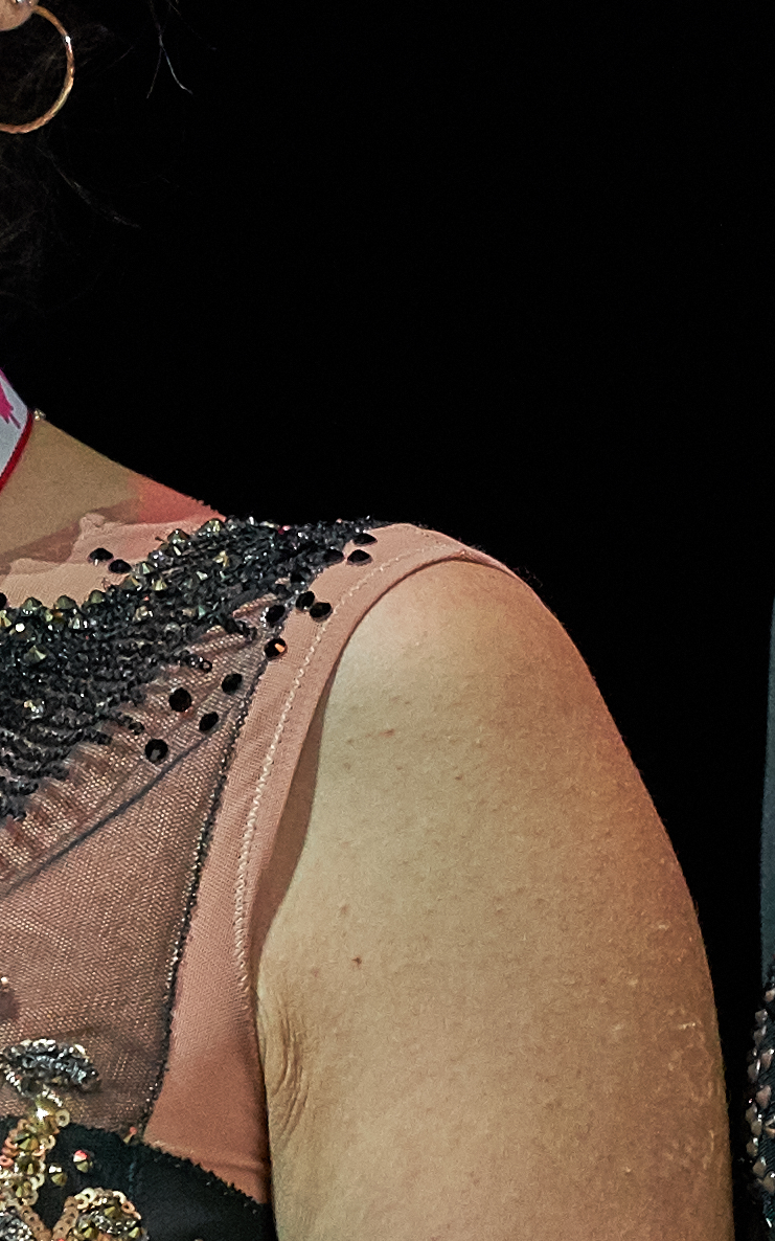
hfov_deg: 0.6
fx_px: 69700
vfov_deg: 1.0
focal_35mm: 2062
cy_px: 563
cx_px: -297
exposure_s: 1/320
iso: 2000
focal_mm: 400
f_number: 2.8
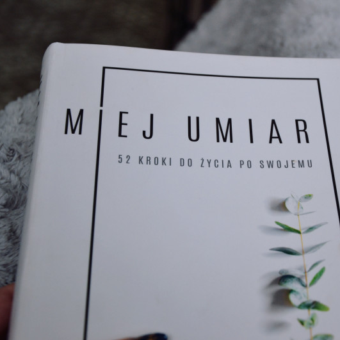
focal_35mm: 73
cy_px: 170
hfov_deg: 23.6
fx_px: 811
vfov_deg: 23.7
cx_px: 230
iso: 500
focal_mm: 38
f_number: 4.5
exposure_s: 1/60
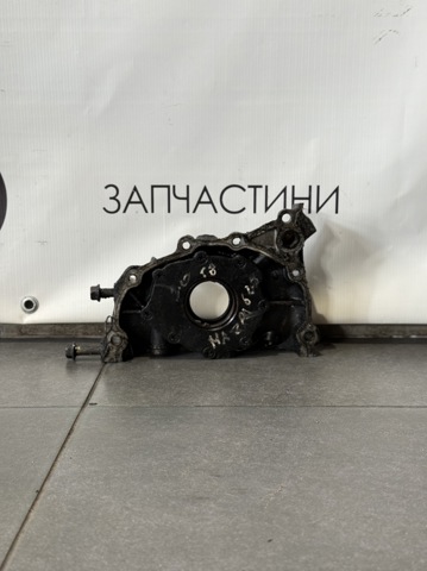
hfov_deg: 30.2
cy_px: 286
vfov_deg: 39.7
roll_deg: -0.6
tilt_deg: -11.1
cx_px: 214
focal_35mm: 48
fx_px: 791
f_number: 1.78
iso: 50
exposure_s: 1/50
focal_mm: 6.76
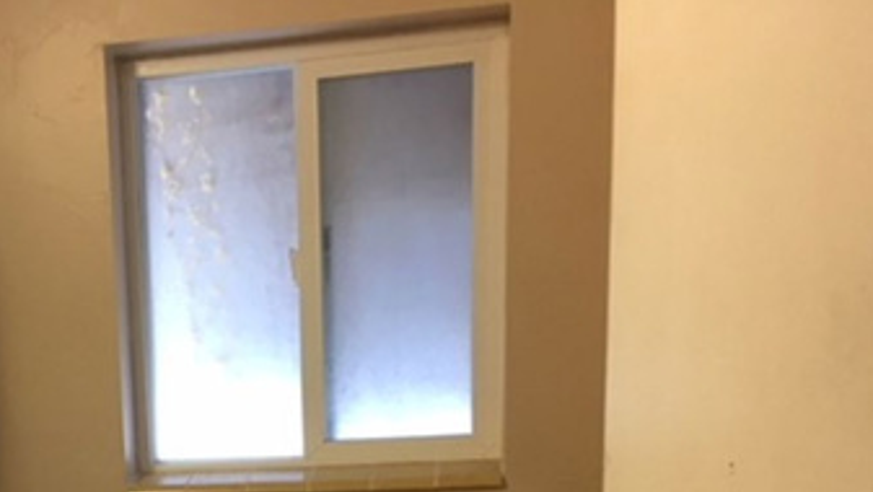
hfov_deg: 33.2
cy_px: 616
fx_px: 1390
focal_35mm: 60
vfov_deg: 18.8
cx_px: 101
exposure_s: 1/30
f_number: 2.2
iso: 50
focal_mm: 4.15
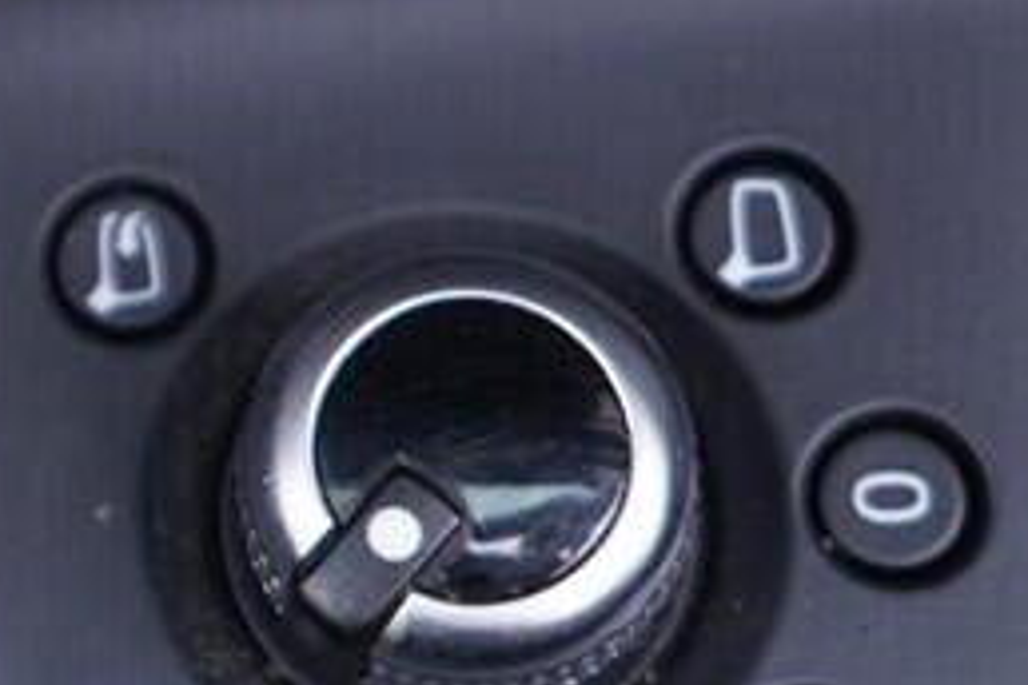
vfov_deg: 6.8
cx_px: -1012
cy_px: 20
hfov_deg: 9.6
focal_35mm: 201
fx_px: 5739
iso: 250
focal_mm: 24
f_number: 2.8
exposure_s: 1/40
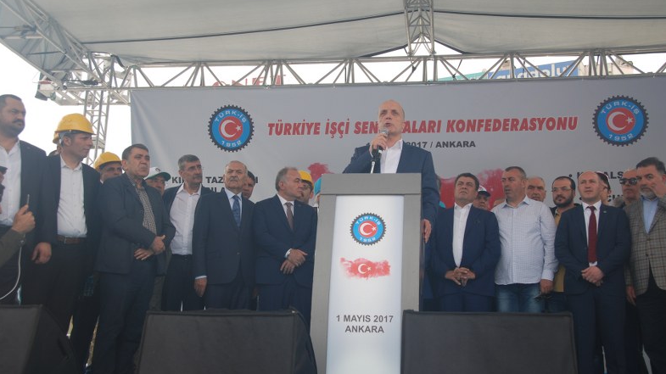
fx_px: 822
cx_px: 338
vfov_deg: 25.6
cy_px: 170
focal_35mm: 47
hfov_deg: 44.1
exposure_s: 1/160
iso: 100
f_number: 6.3
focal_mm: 29
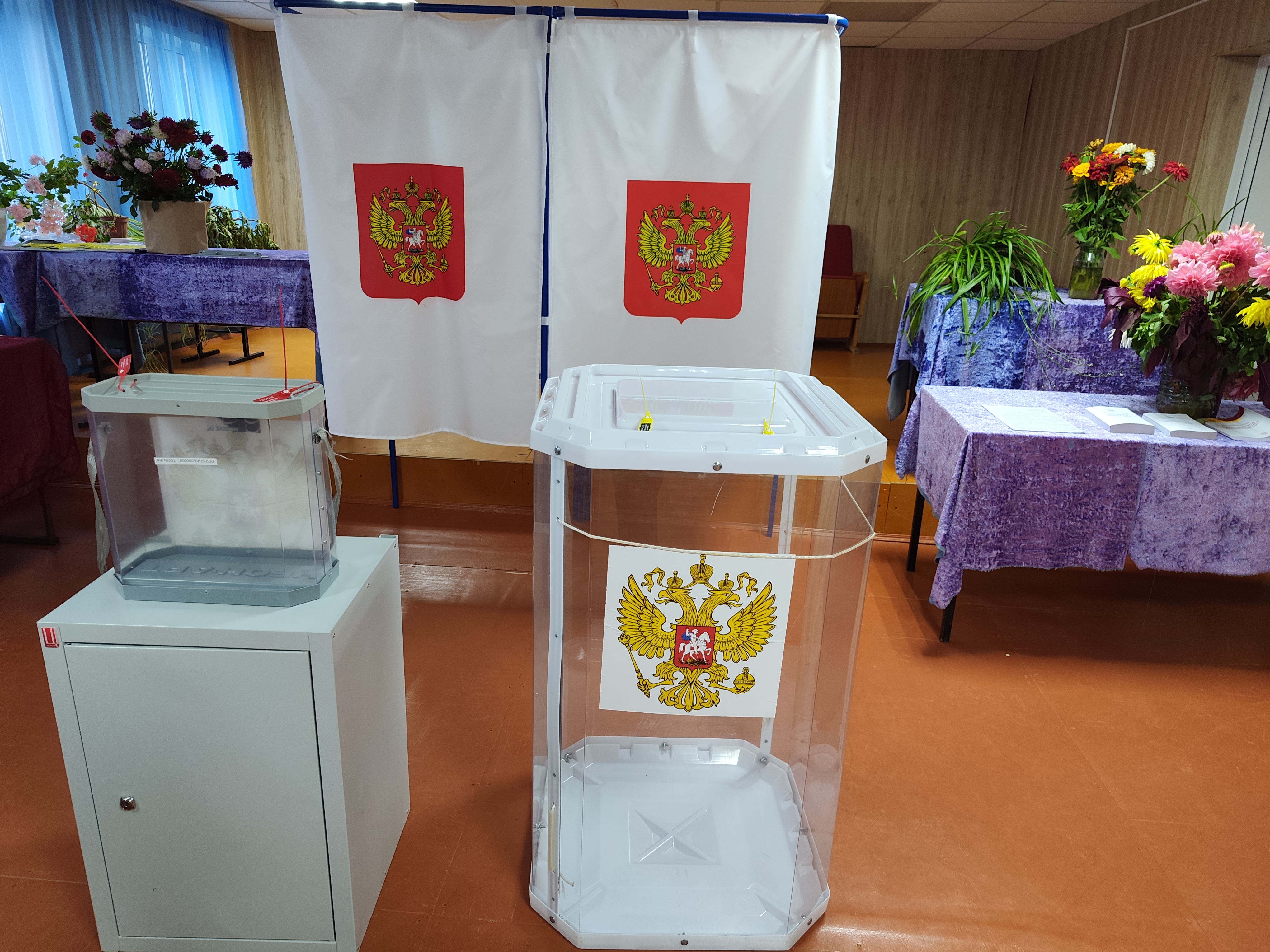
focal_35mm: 23
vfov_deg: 58.9
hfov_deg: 73.9
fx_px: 844
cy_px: 476
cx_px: 635
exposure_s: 1/50
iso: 640
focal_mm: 6.07
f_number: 1.7
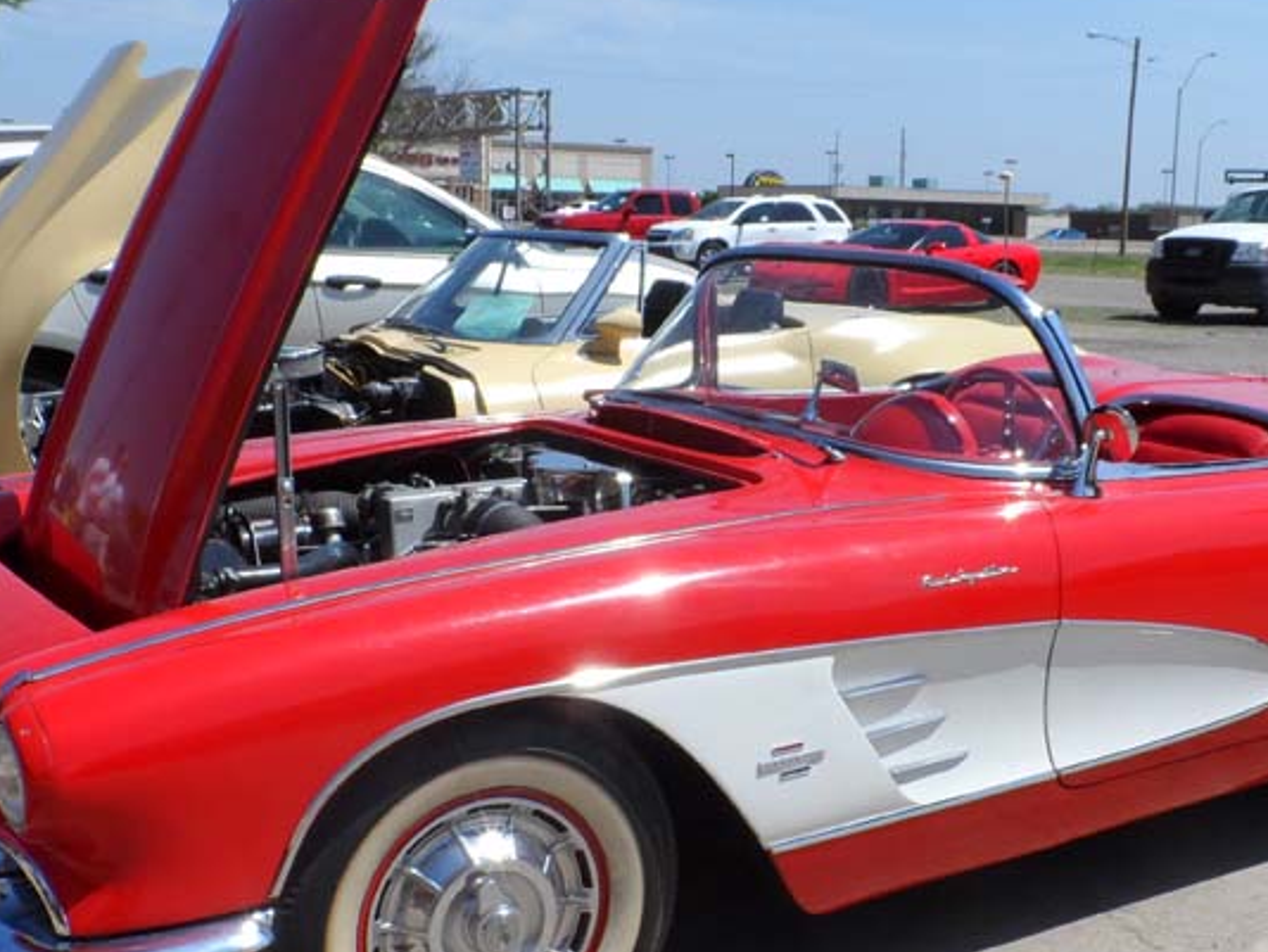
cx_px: 717
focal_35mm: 46
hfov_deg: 41.1
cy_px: 610
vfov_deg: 31.4
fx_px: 1686
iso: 80
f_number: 4.5
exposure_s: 1/750
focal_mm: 4
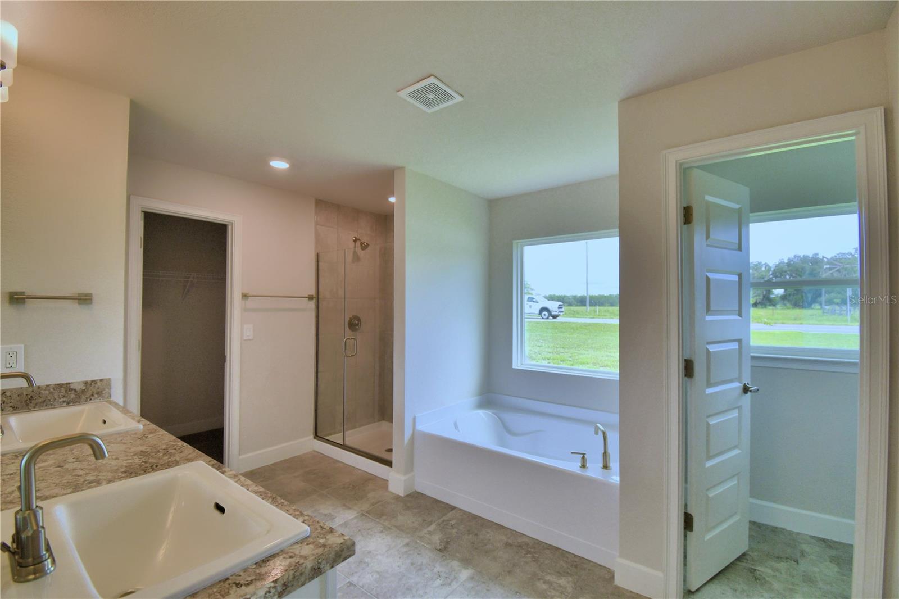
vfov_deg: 77.3
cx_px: 450
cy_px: 300
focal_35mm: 15
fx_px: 374
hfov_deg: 100.4
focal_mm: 10
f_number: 4.5
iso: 200
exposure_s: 1/200
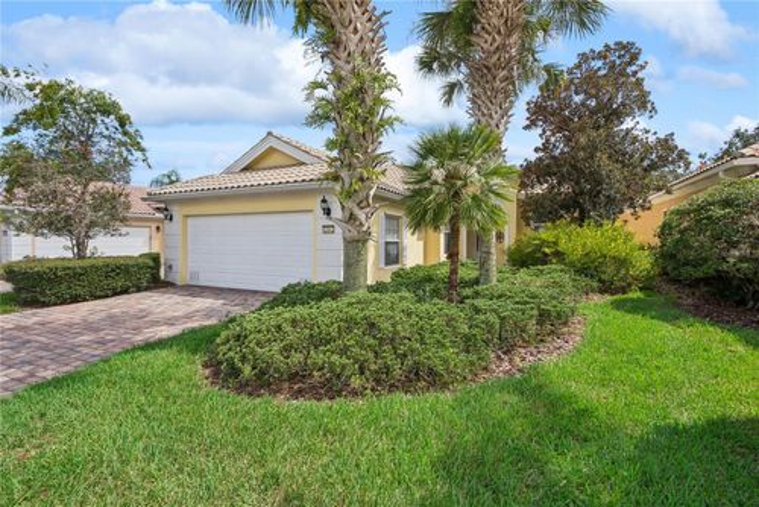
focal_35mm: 16
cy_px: 254
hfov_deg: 96.7
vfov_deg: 73.8
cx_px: 380
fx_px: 338
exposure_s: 1/50
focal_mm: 16
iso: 50
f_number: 10
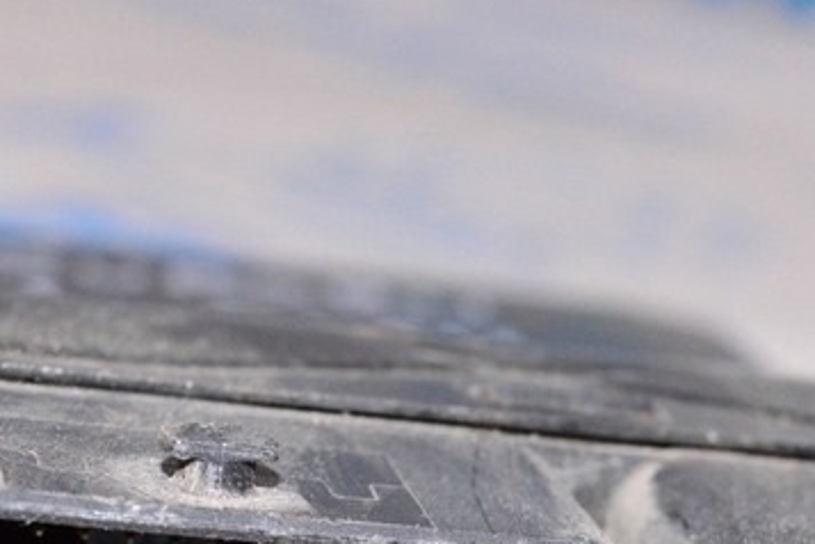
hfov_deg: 13.6
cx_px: 511
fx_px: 3405
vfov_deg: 9.0
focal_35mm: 150
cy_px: 726
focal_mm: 35
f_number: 8
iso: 1600
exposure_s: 1/160
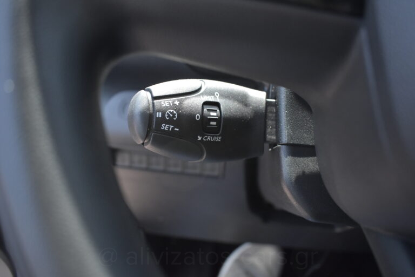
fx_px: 311
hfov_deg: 67.4
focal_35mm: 27
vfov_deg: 48.0
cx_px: 208
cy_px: 138
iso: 1600
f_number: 3.5
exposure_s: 1/1000
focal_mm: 18
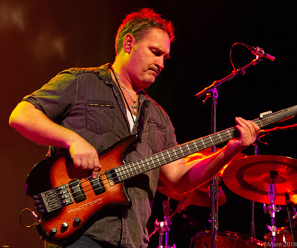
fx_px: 1347
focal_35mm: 151
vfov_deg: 10.5
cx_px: 110
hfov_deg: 12.6
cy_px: 124
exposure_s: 1/100
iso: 8000
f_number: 7.1
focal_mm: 130
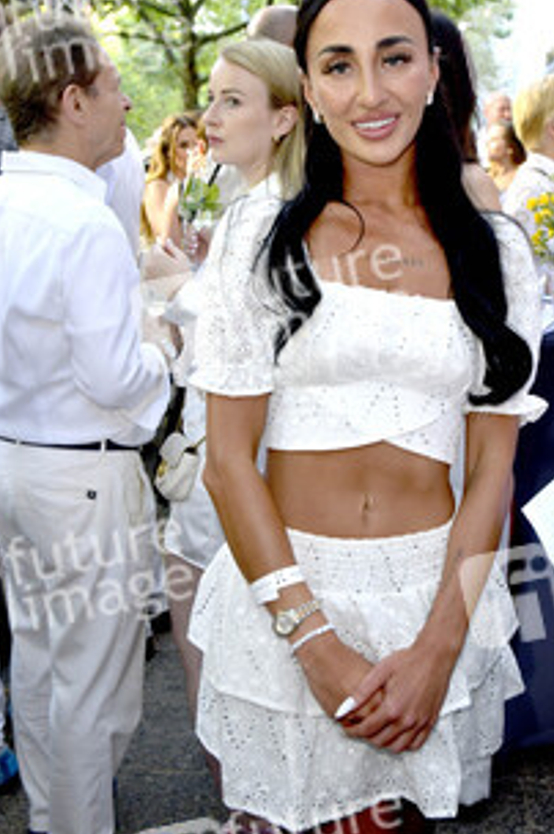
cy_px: 447
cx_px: 351
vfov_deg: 42.8
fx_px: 1064
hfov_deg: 29.1
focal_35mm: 46
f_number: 6.3
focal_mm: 35
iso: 800
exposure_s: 1/125
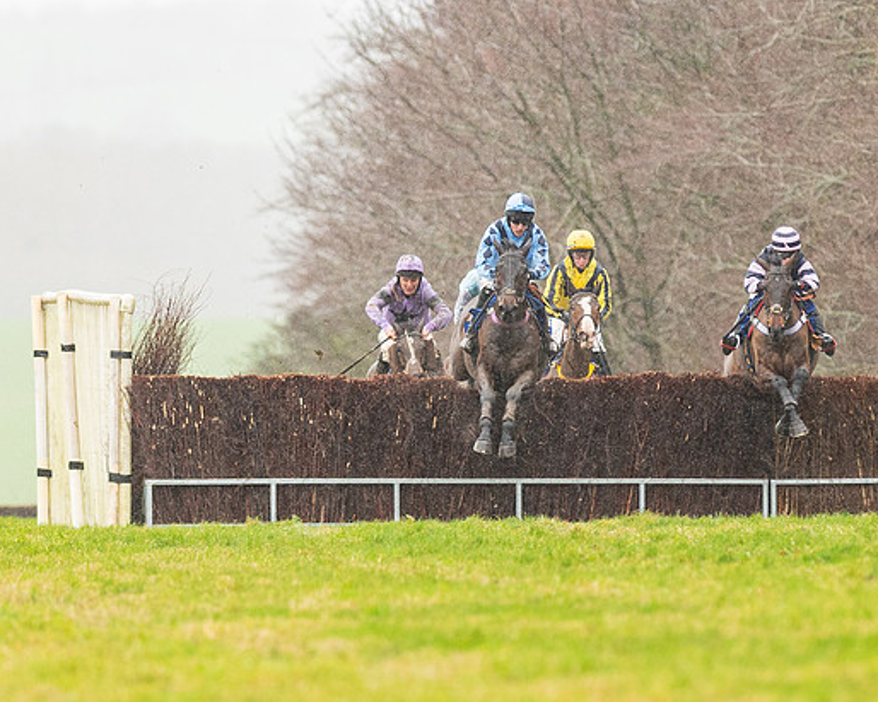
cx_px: 423
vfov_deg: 2.0
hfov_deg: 2.5
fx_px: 19745
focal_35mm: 760
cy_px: 318
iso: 1000
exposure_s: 1/1000
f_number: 5
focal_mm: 300
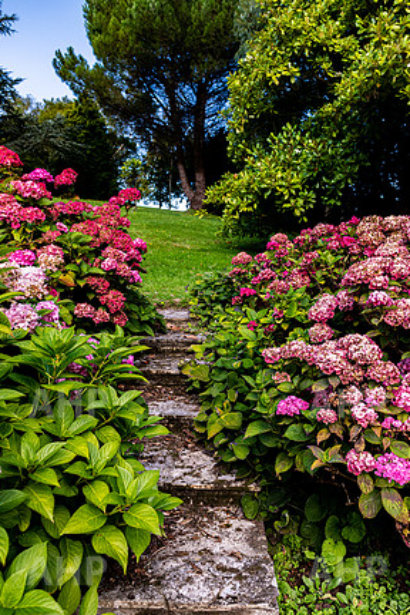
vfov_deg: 71.5
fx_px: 427
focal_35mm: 25
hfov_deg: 51.3
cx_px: 208
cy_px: 313
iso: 400
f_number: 5.6
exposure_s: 1/400
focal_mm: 24
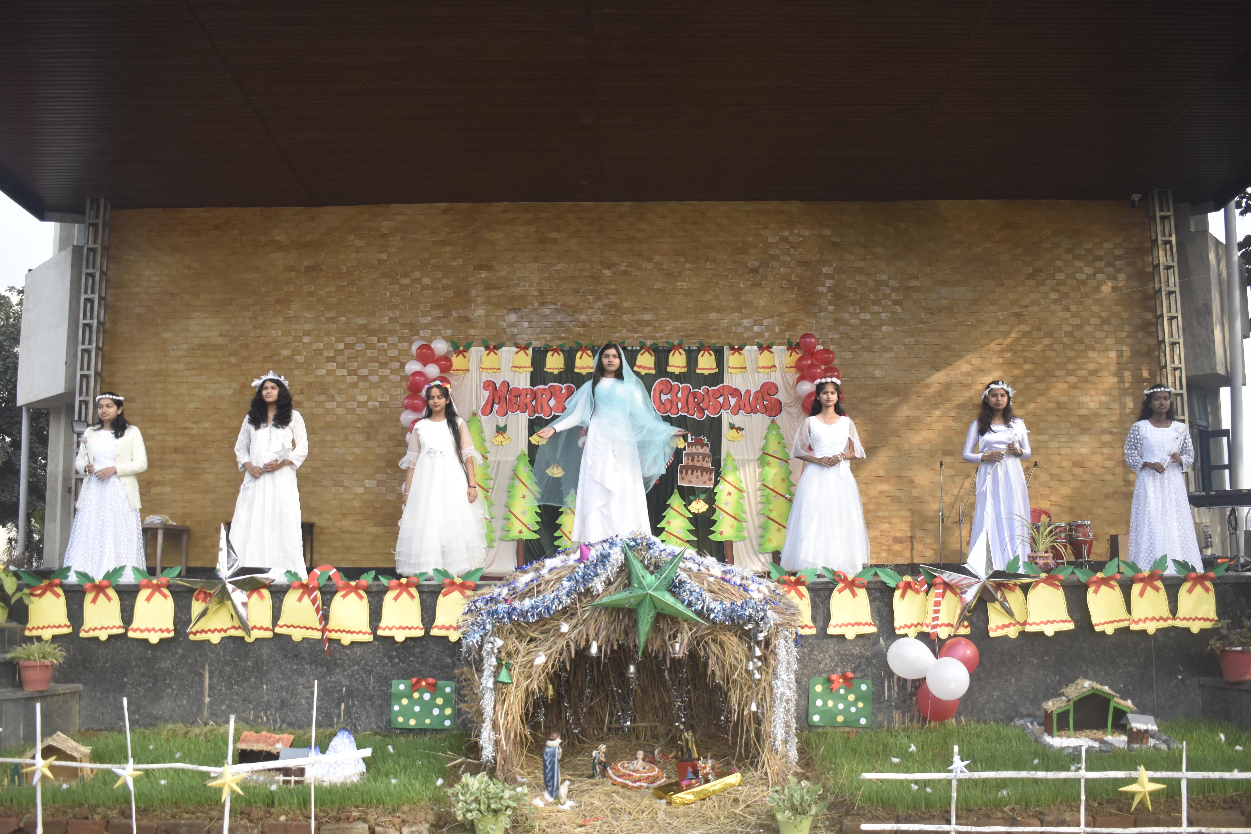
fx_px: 1147
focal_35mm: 33
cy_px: 417
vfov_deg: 40.0
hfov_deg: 57.2
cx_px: 626
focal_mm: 22
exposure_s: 1/1000
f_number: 4
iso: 720
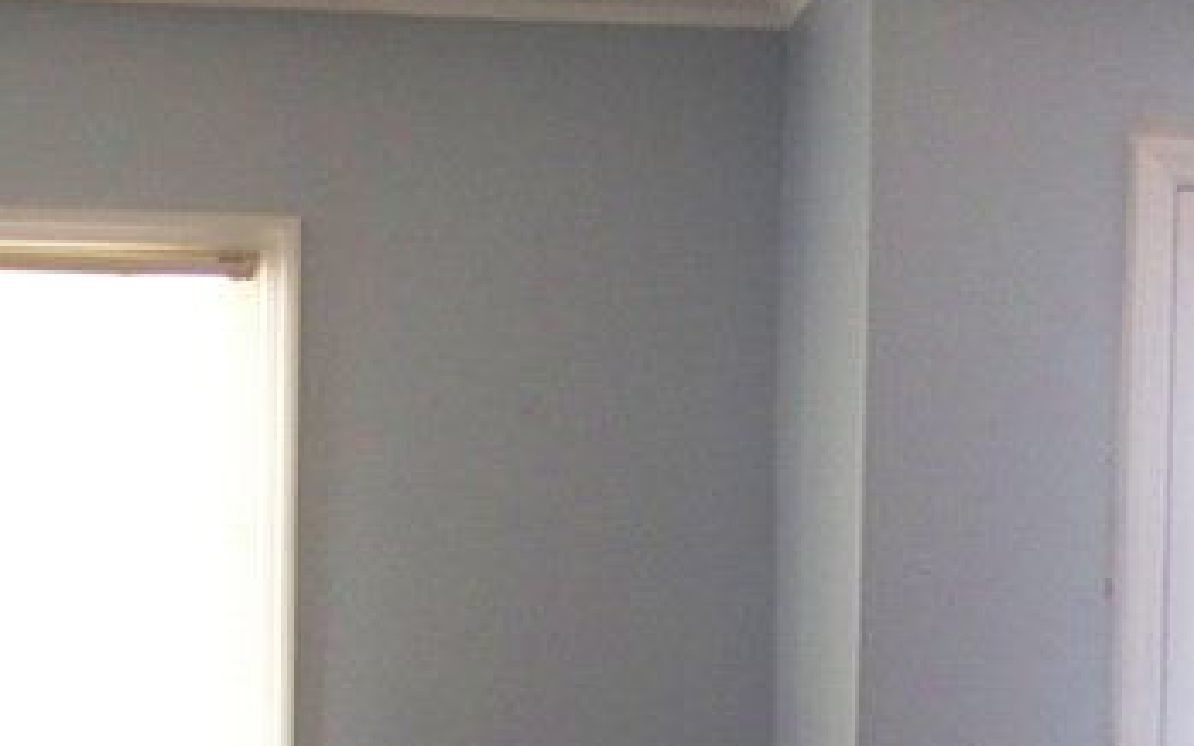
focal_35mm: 112
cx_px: 794
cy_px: 934
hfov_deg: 18.6
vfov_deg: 11.4
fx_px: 3644
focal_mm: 5.85
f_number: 2.8
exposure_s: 1/30
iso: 250
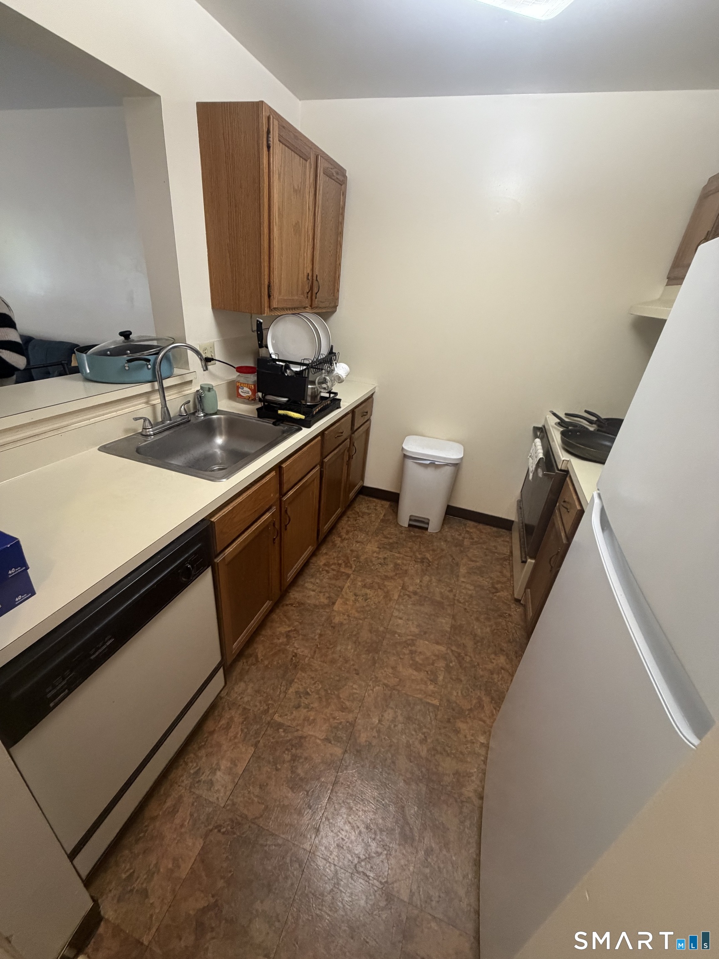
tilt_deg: -26.8
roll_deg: -4.9
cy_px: 480
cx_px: 360
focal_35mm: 14
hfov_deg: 85.7
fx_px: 388
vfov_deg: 102.1
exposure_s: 1/60
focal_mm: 2.22
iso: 320
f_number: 2.2
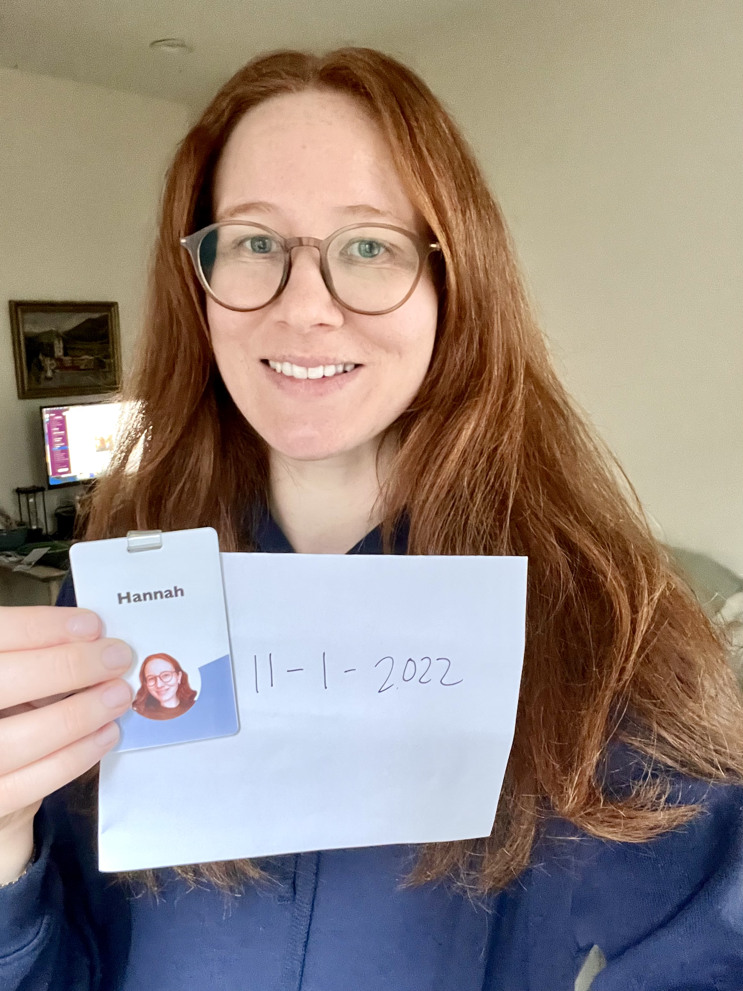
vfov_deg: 60.0
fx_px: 859
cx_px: 372
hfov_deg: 46.8
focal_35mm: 30
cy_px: 496
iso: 800
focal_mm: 2.71
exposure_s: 1/25
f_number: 2.2
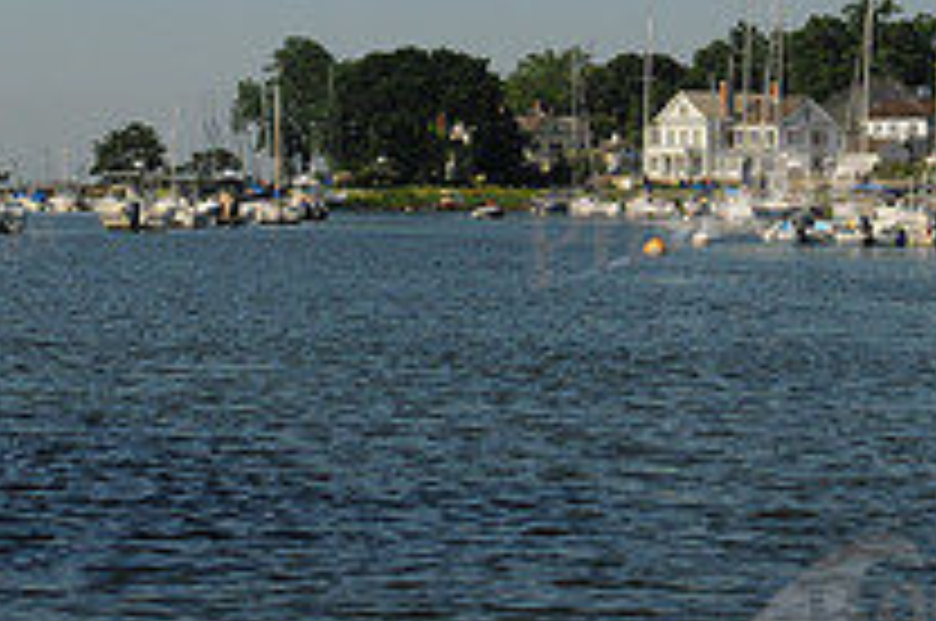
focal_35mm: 129
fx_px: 3359
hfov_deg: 15.8
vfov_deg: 10.5
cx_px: 288
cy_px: 2
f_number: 9
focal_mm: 31
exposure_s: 1/640
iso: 200
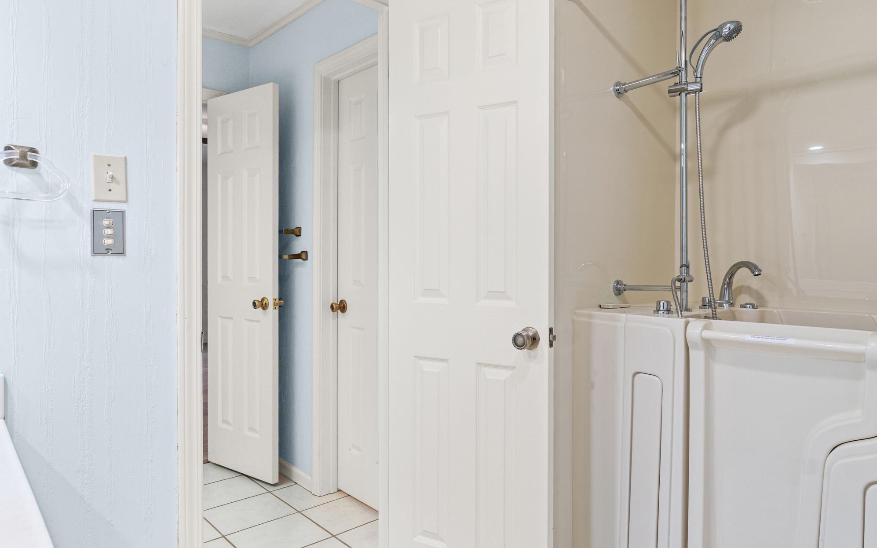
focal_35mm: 23
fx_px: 550
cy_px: 266
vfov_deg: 53.0
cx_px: 533
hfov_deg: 76.2
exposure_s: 1
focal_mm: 12
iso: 250
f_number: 9
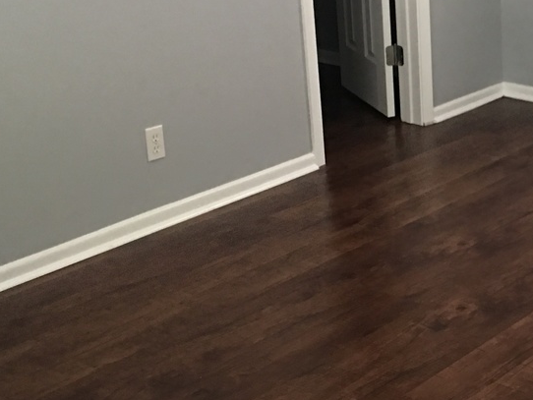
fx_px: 1186
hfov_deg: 23.6
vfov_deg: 19.2
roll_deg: +0.0
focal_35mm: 77
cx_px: 595
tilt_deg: -19.4
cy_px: 196
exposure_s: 1/4
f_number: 2.2
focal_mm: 4.15
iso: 50
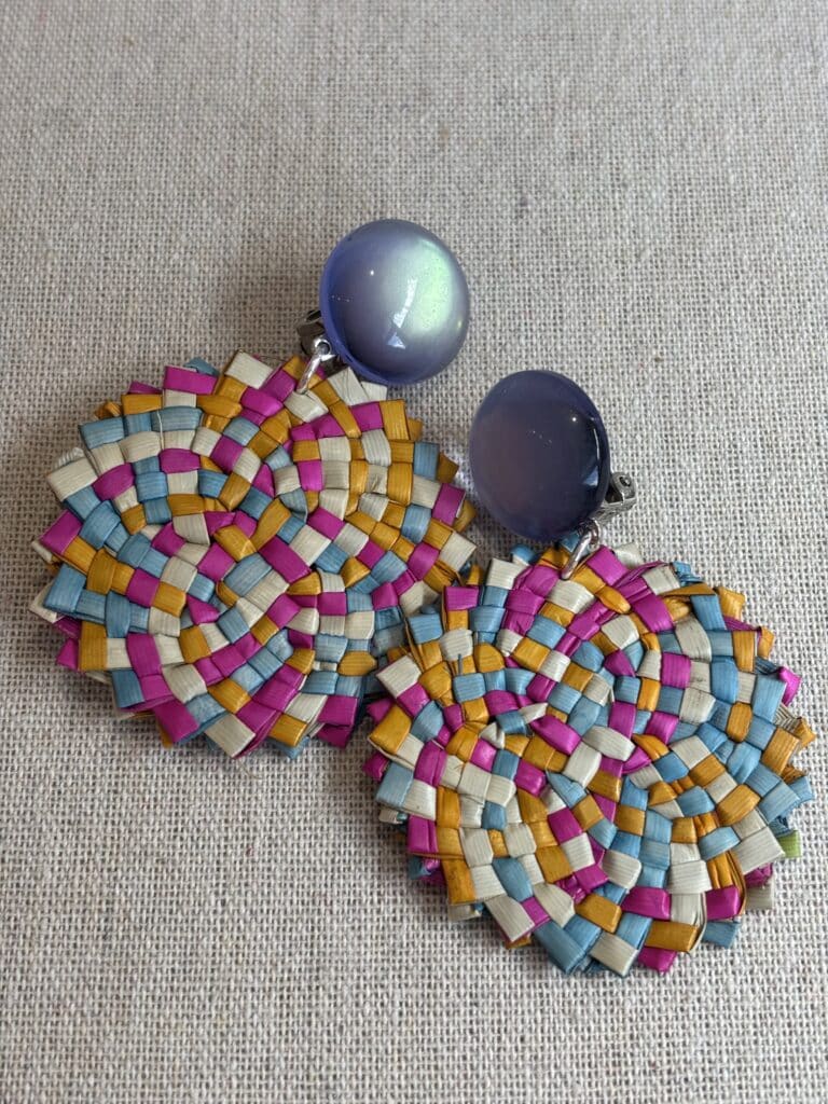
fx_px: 1658
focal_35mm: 52
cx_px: 414
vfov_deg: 36.8
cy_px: 552
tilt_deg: -66.8
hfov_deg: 28.0
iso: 25
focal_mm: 5.96
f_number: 1.6
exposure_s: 1/153
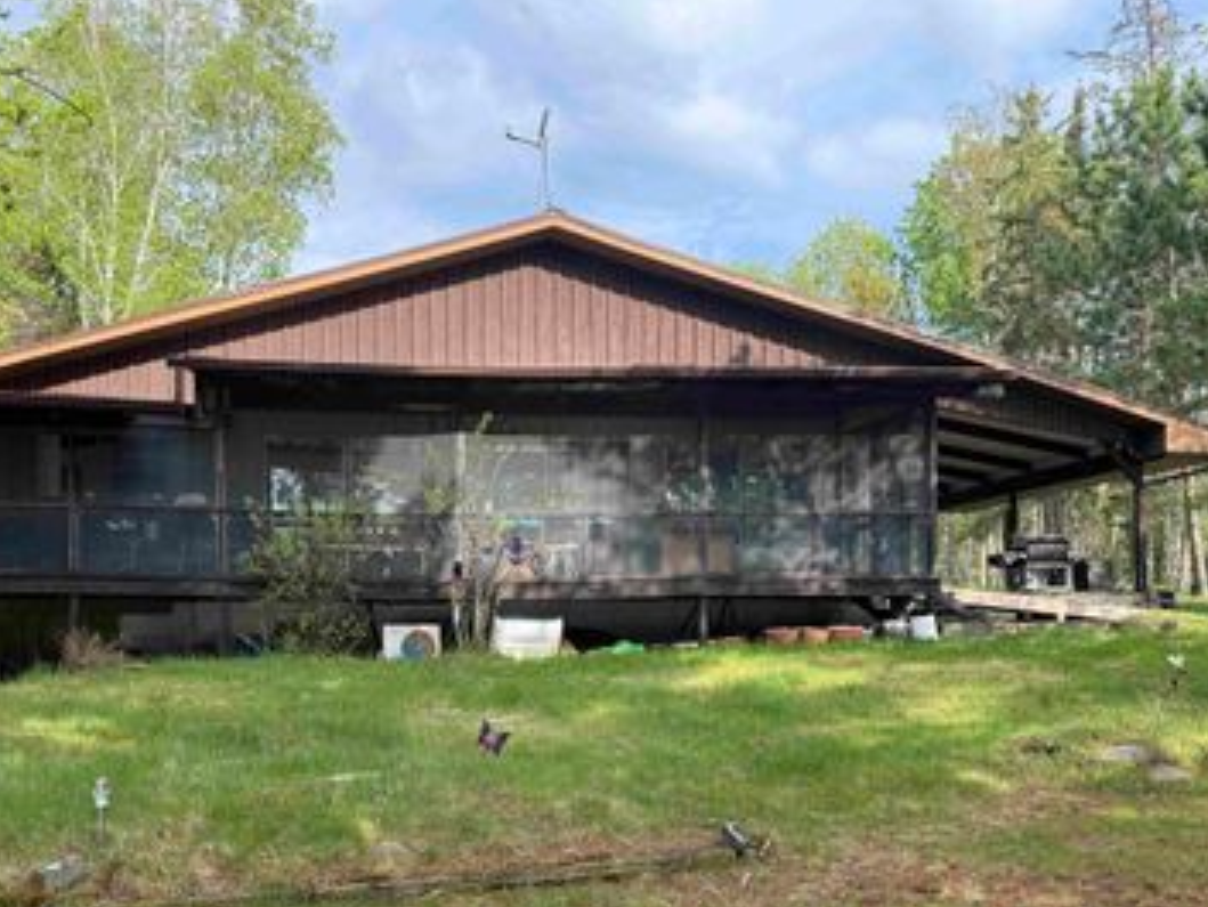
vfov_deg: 41.2
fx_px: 1187
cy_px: 611
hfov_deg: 53.7
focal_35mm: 34
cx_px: 513
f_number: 1.78
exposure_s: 1/1337
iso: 100
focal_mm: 6.76
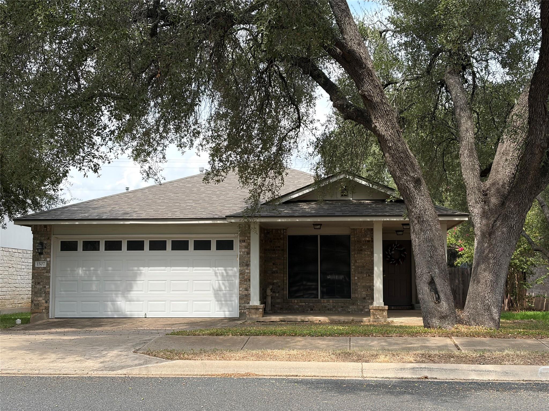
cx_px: 274
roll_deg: -1.0
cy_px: 206
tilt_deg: +4.9
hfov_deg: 36.8
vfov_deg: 28.0
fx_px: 825
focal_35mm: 52
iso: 50
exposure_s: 1/1754
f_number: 1.6
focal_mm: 5.96
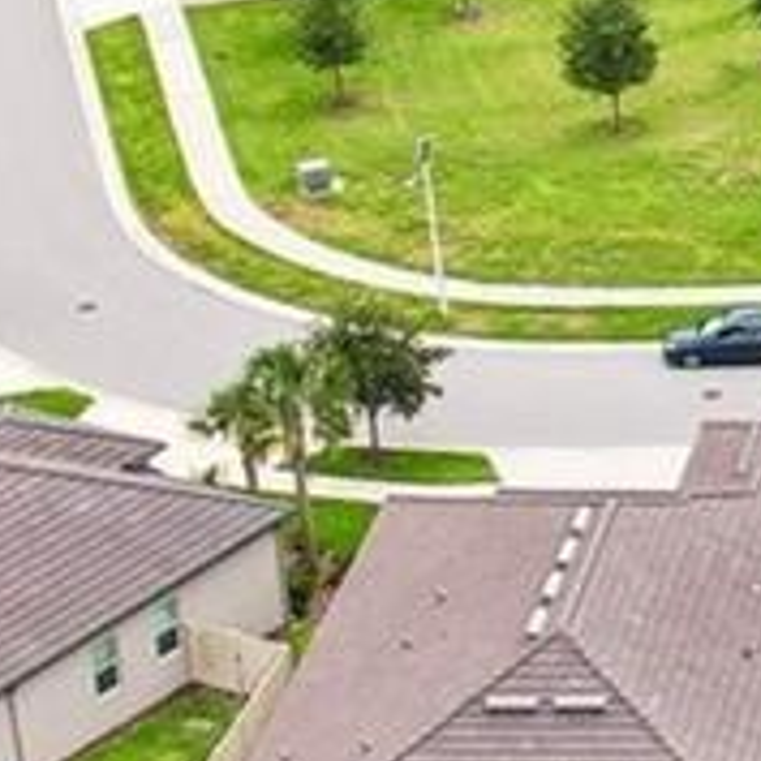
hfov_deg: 9.5
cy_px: 262
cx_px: 1651
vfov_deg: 10.3
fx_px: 4203
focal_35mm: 169
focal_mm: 8.4
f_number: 2.8
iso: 150
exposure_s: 1/2000
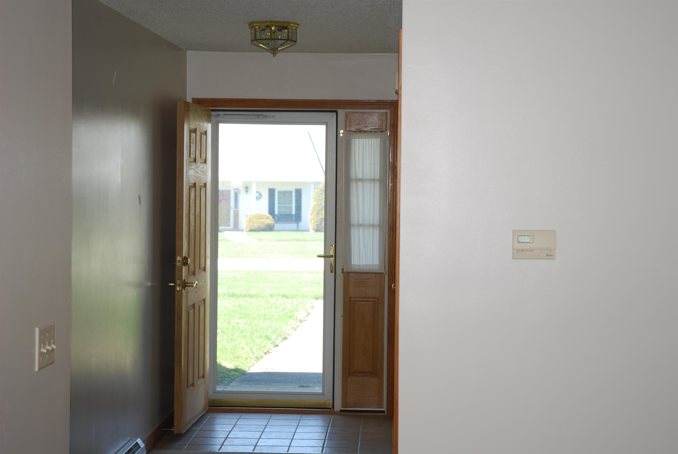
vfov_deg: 19.8
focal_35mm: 69
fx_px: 1301
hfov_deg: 29.2
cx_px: 339
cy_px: 227
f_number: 4.5
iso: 100
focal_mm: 46
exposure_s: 1/60
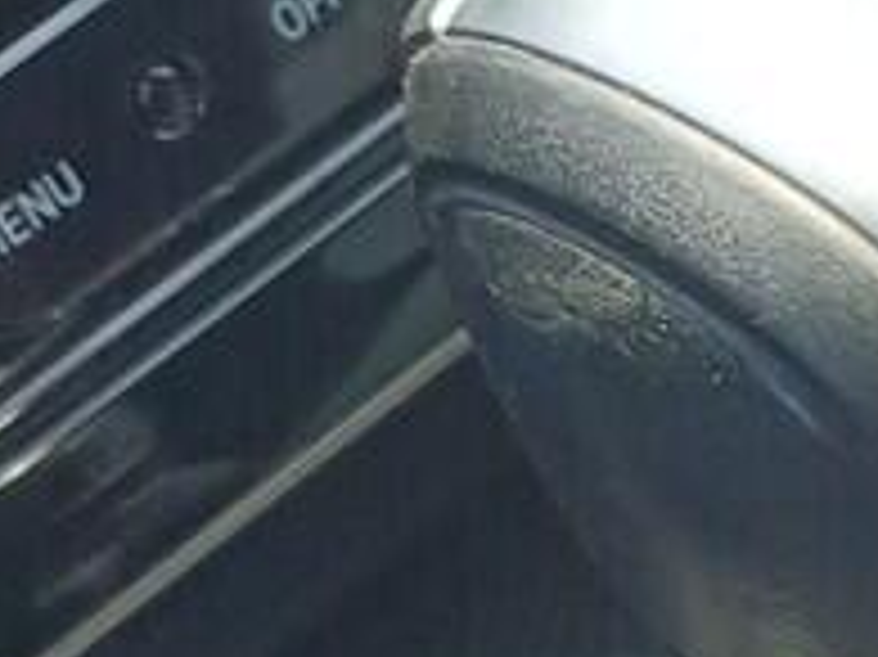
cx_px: 1855
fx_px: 4689
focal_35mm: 185
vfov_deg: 7.8
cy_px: 1202
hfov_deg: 9.8
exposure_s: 1/149
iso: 50
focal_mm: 4.65
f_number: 1.8
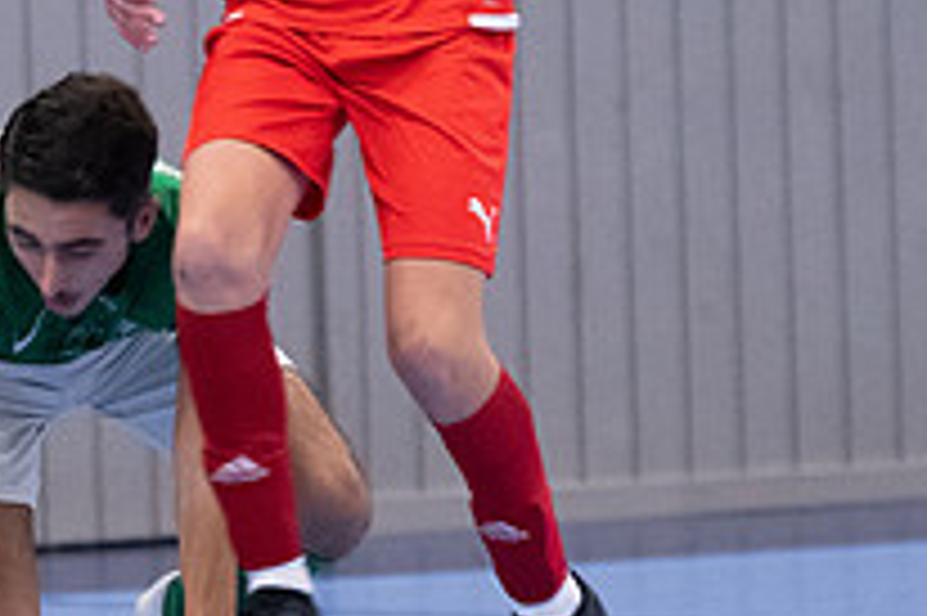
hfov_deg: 2.8
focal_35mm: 740
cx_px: -171
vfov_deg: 1.9
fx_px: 19039
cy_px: 205
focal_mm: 175
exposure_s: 1/400
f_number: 3.2
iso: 5600
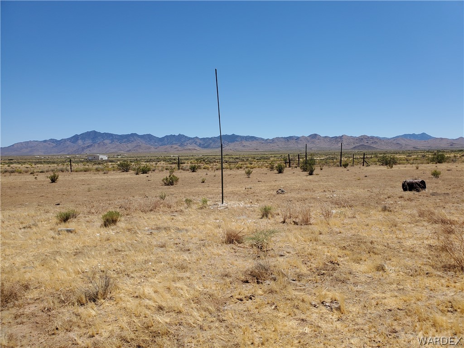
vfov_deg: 53.1
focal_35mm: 26
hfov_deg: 67.3
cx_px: 232
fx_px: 349
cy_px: 174
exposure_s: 1/2198
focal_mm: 4.3
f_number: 2.4
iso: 50
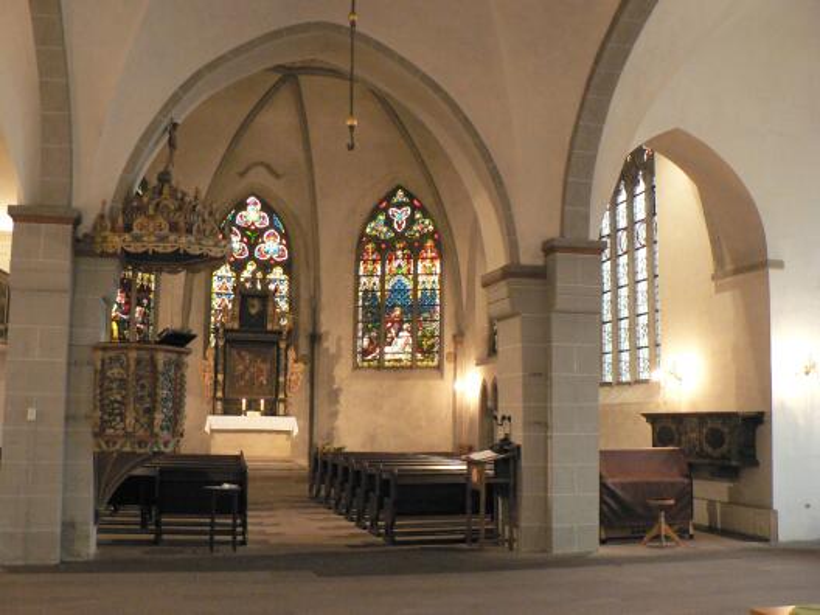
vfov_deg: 39.7
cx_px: 410
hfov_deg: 51.4
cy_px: 308
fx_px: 853
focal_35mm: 36
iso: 400
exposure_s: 1/5
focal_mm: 6
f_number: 2.8
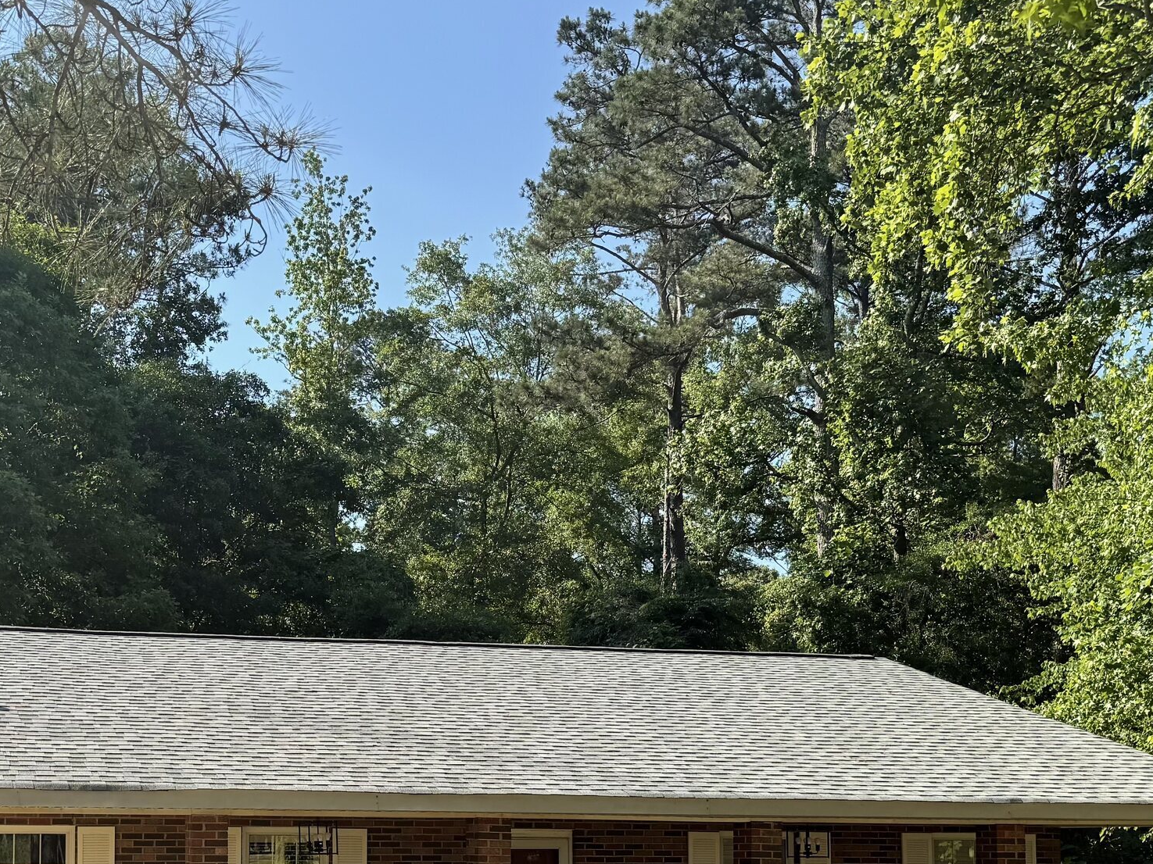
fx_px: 1665
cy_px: 745
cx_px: 298
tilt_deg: +3.6
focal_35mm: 50
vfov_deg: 28.2
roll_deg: -0.9
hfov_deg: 37.3
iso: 80
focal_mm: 6.76
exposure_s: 1/2000
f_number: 1.78
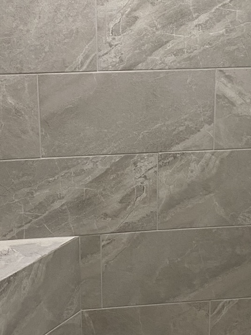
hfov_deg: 19.6
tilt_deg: -16.5
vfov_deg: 25.7
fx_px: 726
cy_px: 91
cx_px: 165
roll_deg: -1.0
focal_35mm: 75
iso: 100
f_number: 1.8
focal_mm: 4.25
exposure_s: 1/60
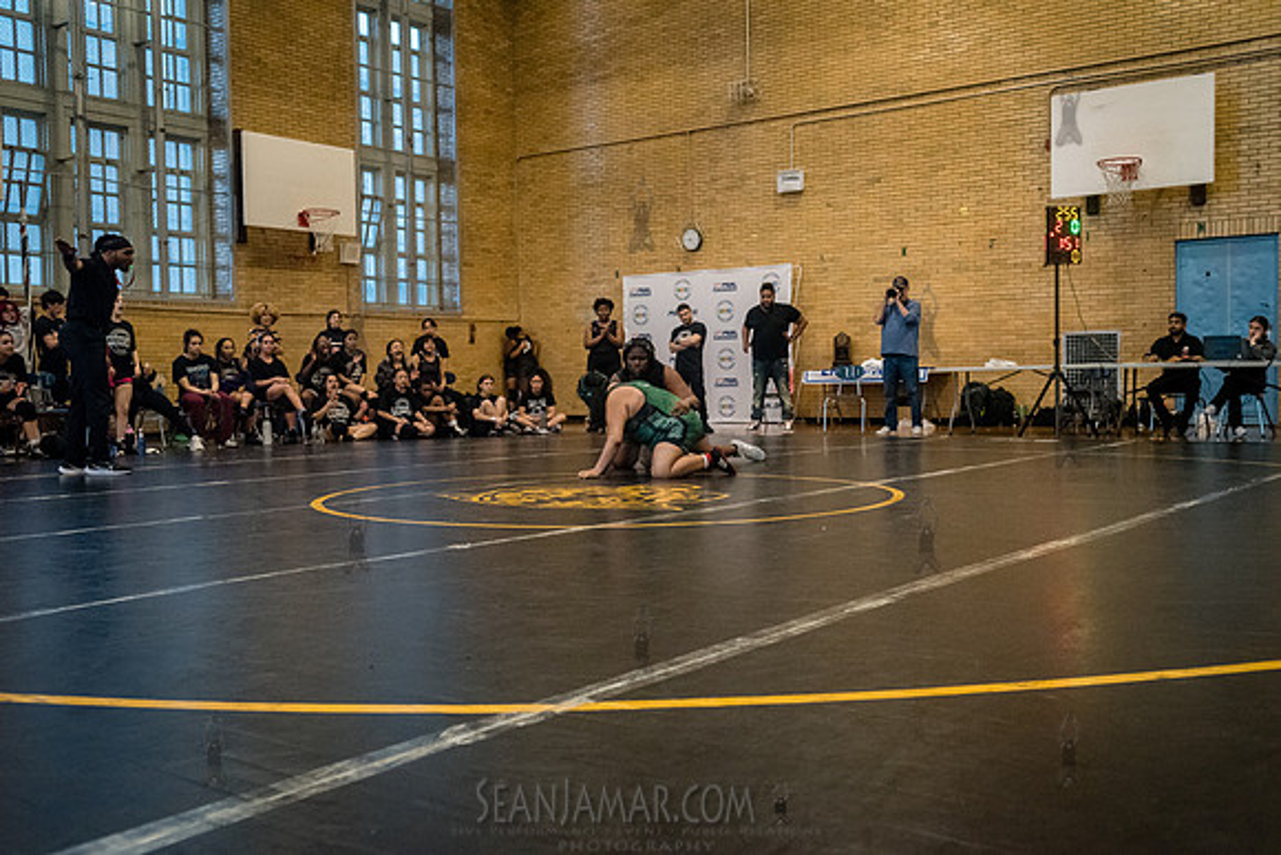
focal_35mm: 35
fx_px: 1246
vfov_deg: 37.9
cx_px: 640
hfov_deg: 54.4
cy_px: 428
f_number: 4
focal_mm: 35
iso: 6400
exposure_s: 1/400
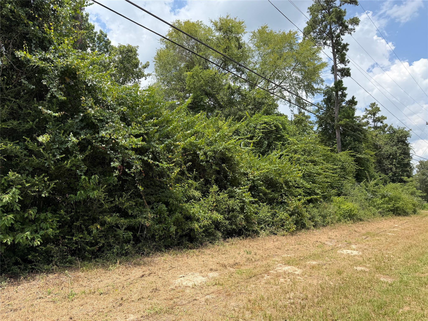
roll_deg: +1.4
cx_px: 214
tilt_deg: +6.9
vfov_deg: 56.8
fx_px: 297
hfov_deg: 71.6
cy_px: 160
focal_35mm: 24
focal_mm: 6.76
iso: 100
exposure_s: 1/3145
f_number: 1.78
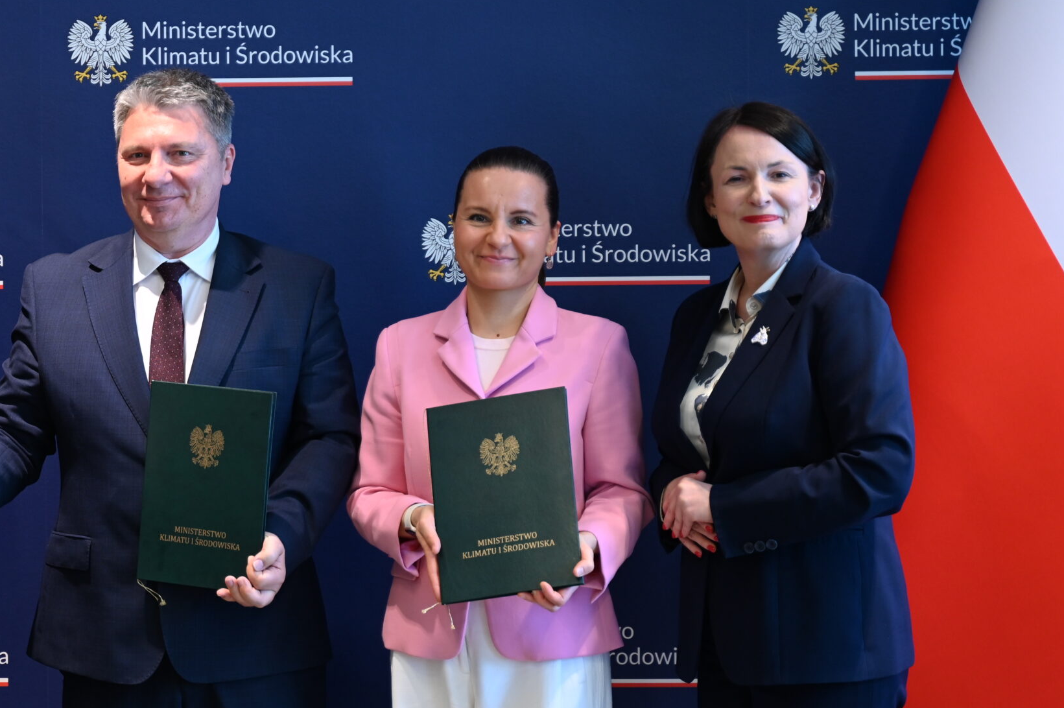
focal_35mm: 117
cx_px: 246
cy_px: 321
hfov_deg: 17.4
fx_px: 3456
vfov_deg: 11.7
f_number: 2.8
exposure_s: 1/80
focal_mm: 75
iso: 800
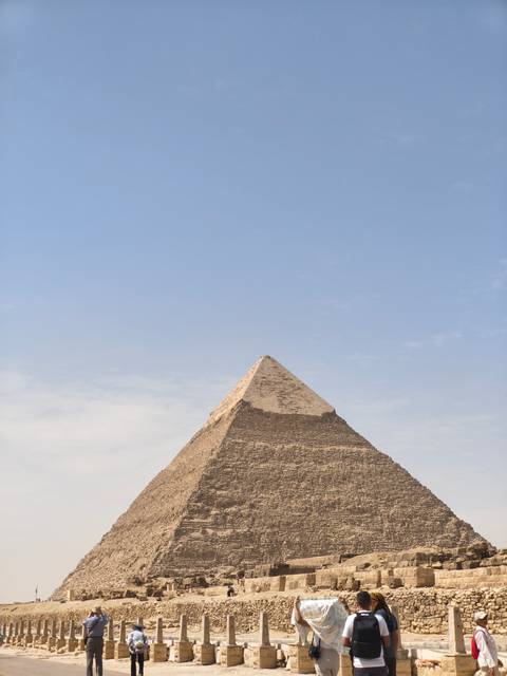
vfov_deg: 41.2
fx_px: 898
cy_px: 338
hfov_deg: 31.5
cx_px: 254
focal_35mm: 46
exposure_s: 1/859
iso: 50
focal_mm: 7.1
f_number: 1.9
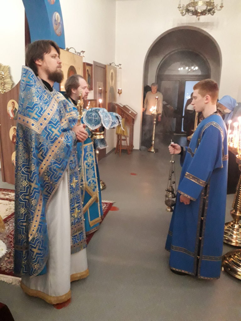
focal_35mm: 27
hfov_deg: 51.4
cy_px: 160
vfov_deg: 65.3
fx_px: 251
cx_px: 120
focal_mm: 3.6
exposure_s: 1/20
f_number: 1.9
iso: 640
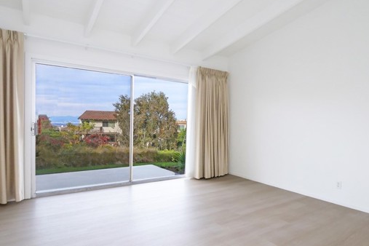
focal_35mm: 21
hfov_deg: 81.2
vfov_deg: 59.4
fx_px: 215
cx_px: 186
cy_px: 135
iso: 1600
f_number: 8
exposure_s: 1/250
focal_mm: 8
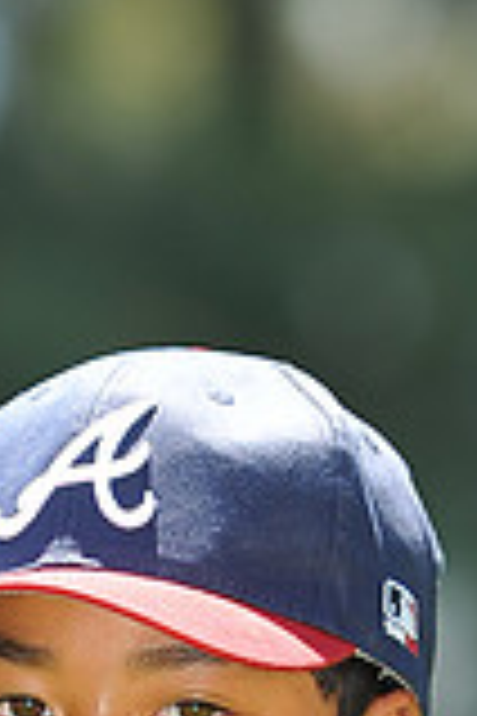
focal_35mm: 730
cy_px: 919
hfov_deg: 1.9
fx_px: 14508
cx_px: 94
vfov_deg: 2.8
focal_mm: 200
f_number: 4.5
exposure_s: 1/400
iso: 200
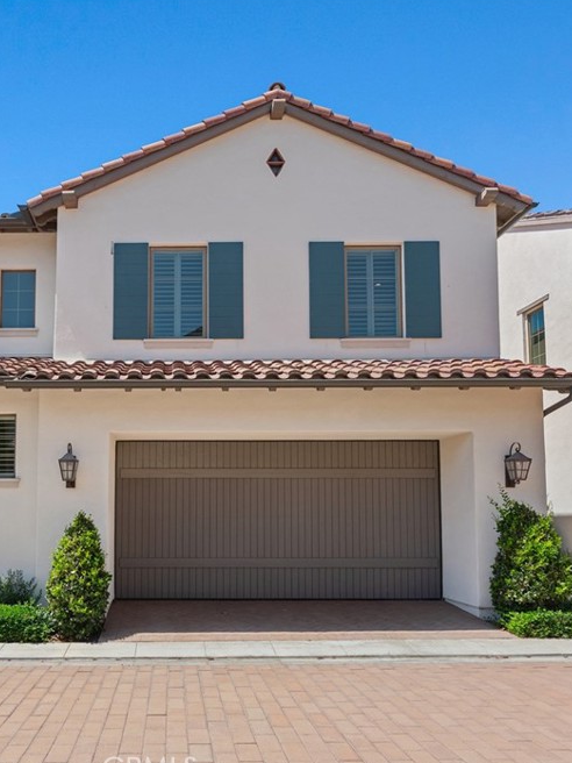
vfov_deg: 71.3
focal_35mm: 24
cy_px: 387
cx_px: 179
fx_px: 532
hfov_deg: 55.0
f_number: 6.3
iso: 320
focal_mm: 16.1
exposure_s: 1/250
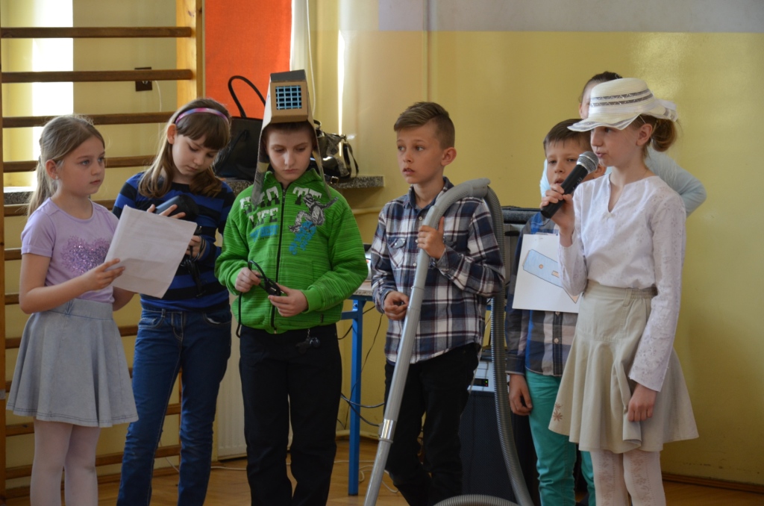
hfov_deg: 14.0
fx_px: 3113
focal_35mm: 147
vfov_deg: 9.3
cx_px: 382
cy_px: 253
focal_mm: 98
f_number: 5.6
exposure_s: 1/60
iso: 720
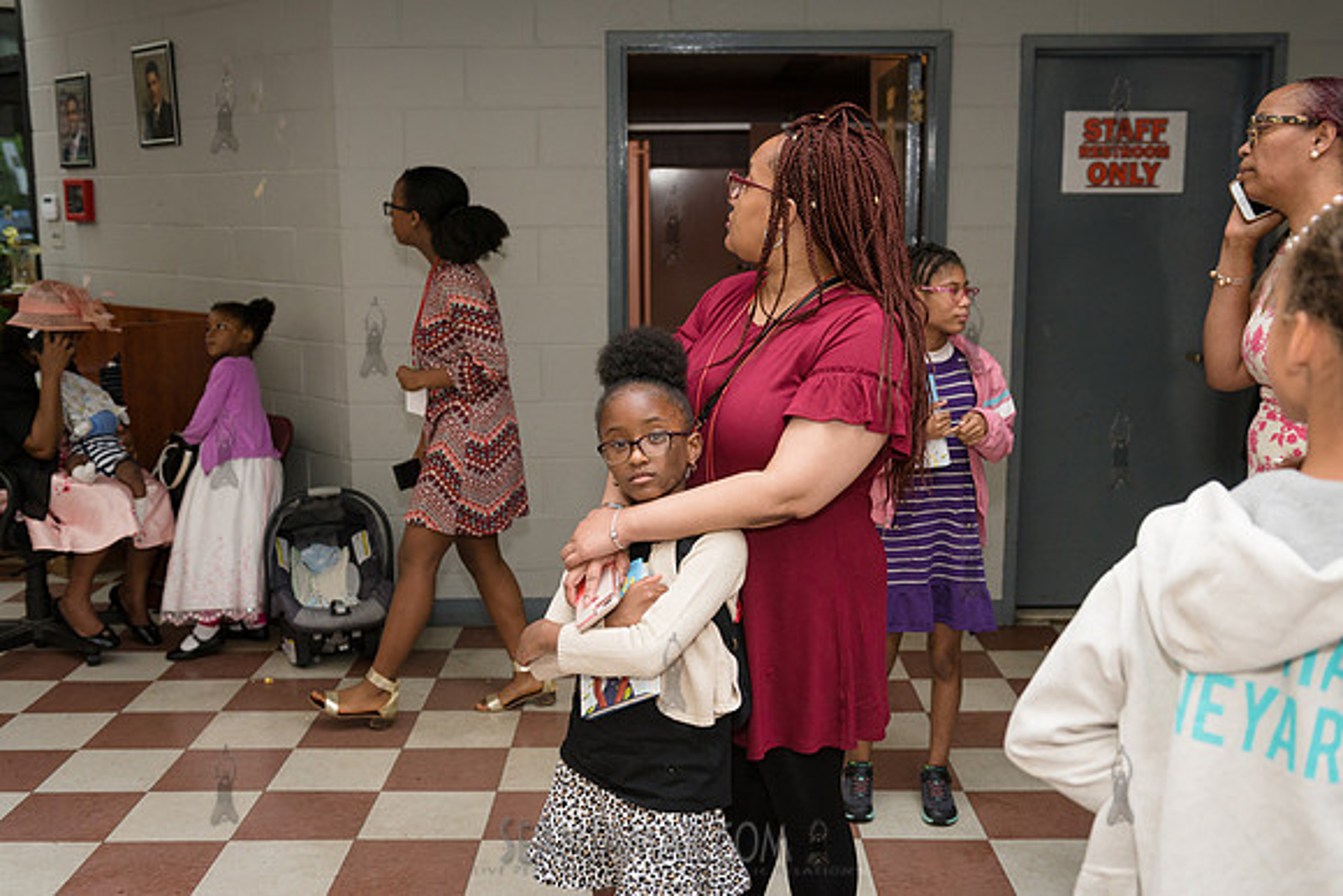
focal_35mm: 38
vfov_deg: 35.1
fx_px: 1418
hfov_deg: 50.7
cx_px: 672
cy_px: 448
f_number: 4
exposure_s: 1/500
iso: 640
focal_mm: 38
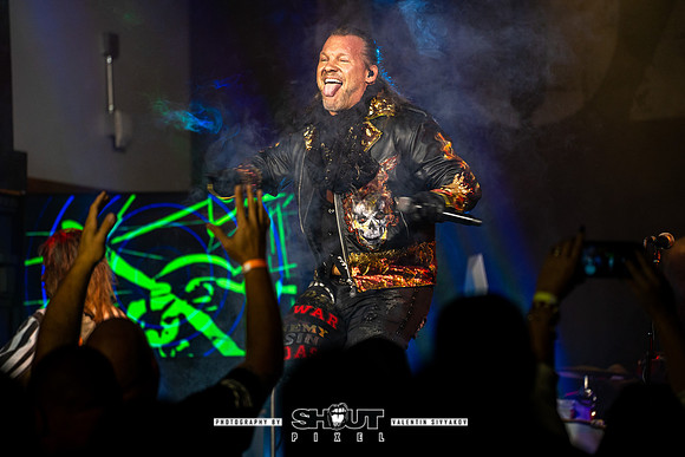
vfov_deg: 7.6
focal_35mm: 180
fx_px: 3426
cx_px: 342
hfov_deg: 11.4
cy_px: 228
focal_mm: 180
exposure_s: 1/400
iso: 1000
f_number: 2.8
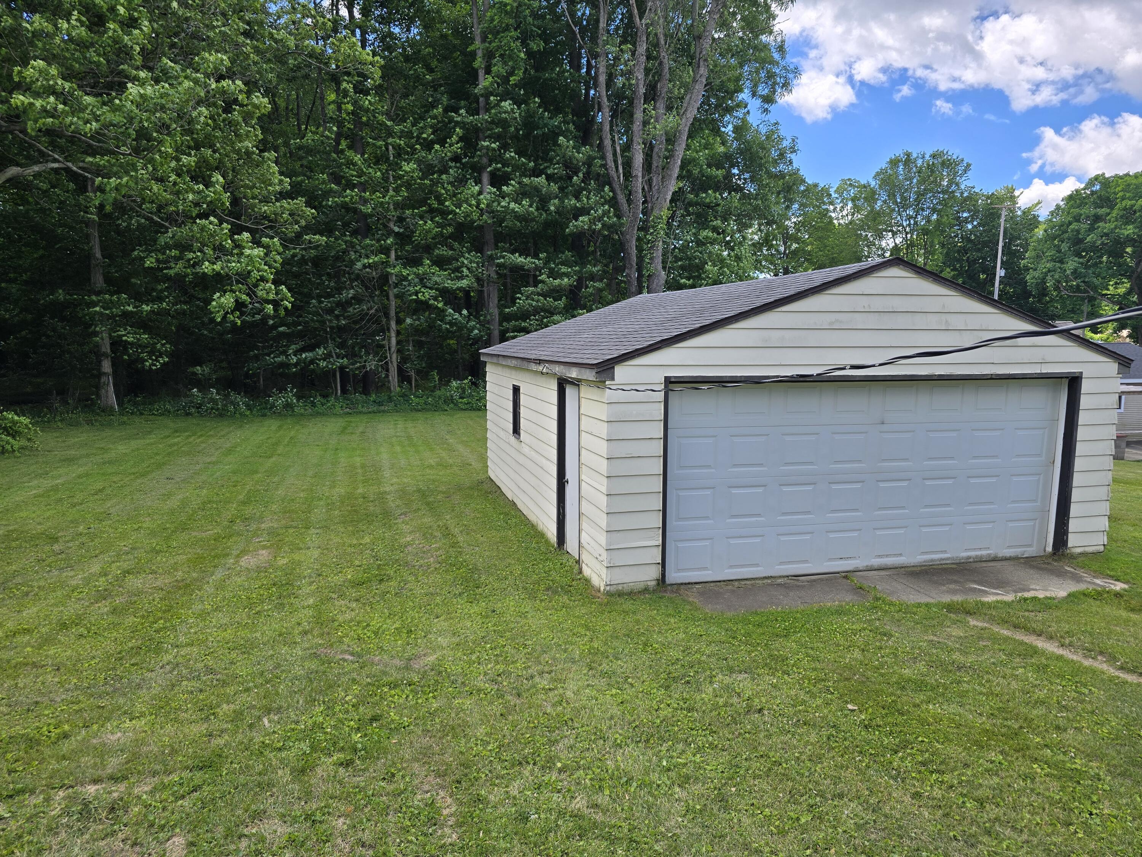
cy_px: 428
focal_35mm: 23
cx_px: 571
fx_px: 759
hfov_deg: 73.9
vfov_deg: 58.9
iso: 12
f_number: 1.7
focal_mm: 6.3
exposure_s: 1/515
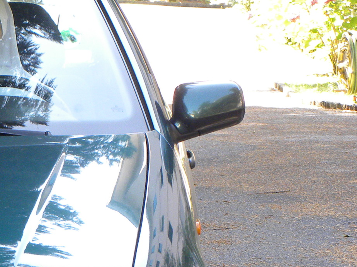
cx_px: -122
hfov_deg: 6.9
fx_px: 2929
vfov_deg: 5.2
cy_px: 124
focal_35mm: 284
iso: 155
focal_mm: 18.8
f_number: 4
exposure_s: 1/60
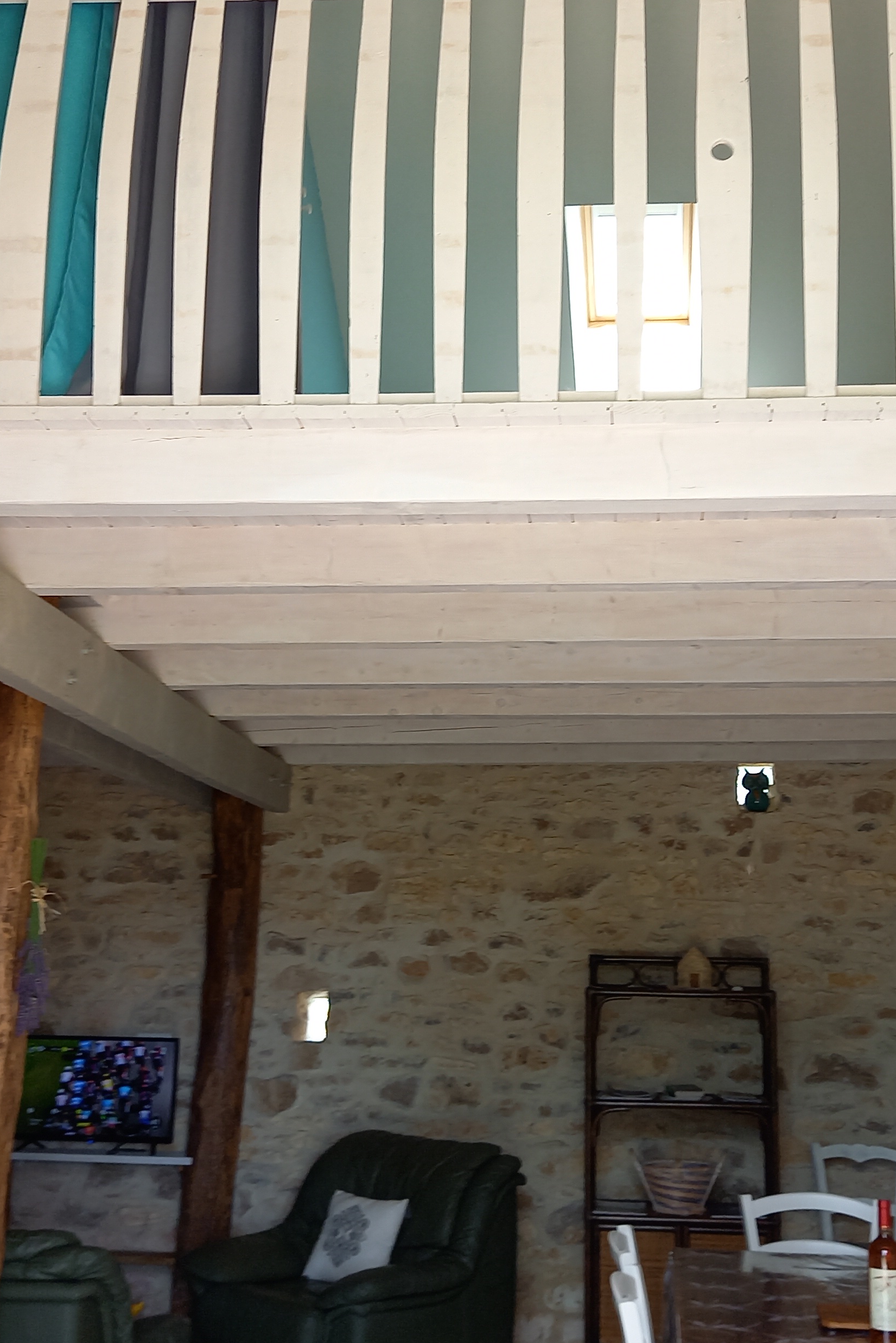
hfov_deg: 31.9
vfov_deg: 46.4
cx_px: 480
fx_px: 1568
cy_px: 645
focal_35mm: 42
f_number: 2
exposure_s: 1/50
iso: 80
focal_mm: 4.6
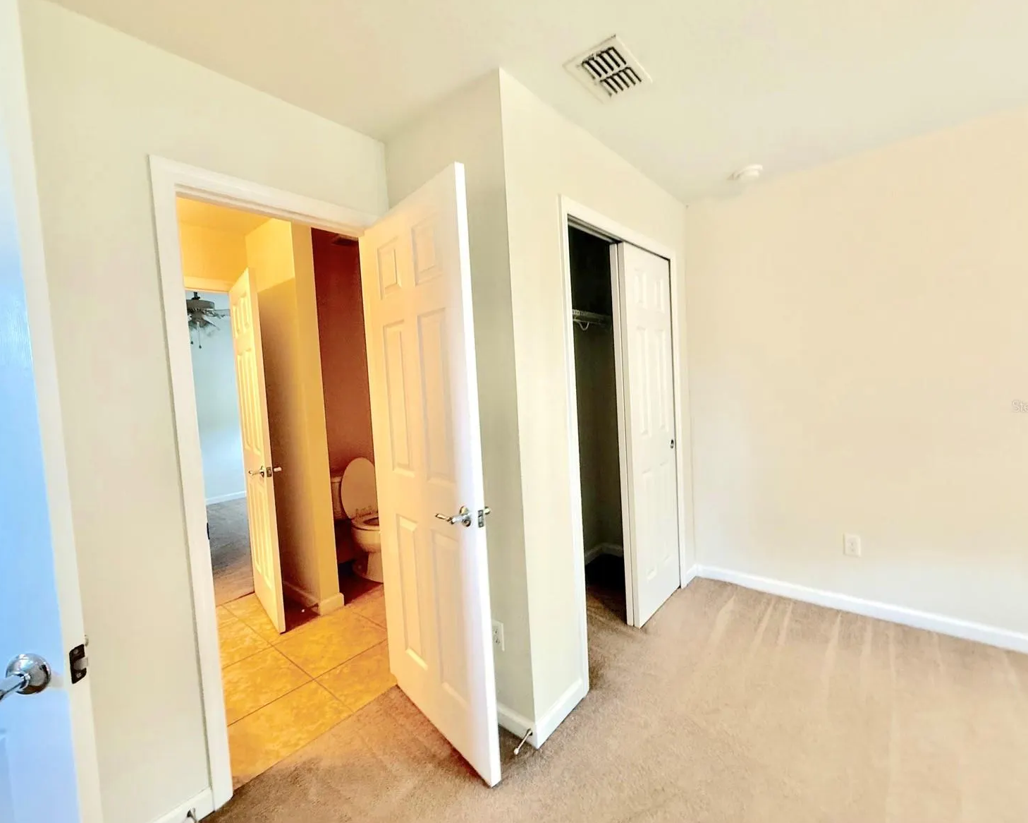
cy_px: 406
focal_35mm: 15
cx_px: 515
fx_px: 456
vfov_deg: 84.0
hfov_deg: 96.8
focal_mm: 2.22
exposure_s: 1/60
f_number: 2.2
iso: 200
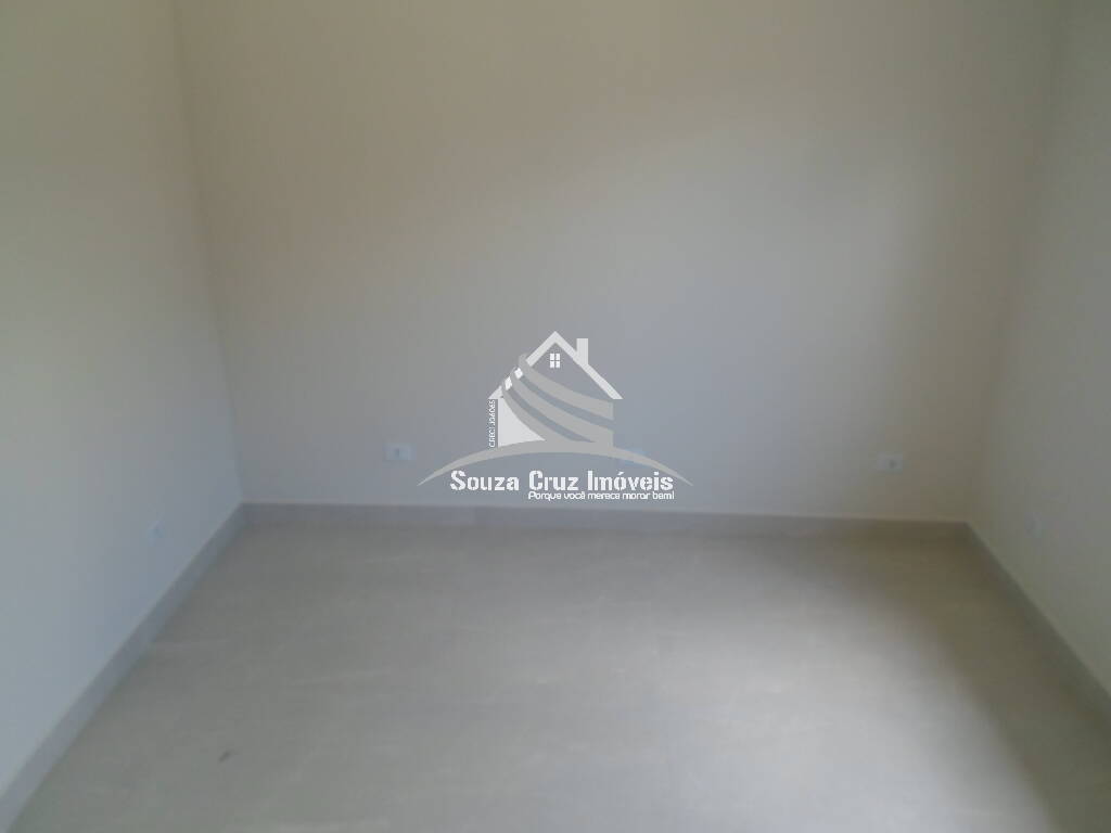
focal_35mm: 25
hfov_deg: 69.4
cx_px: 556
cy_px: 416
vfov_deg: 54.9
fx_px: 802
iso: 80
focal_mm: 4.5
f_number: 2.5
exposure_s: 1/90
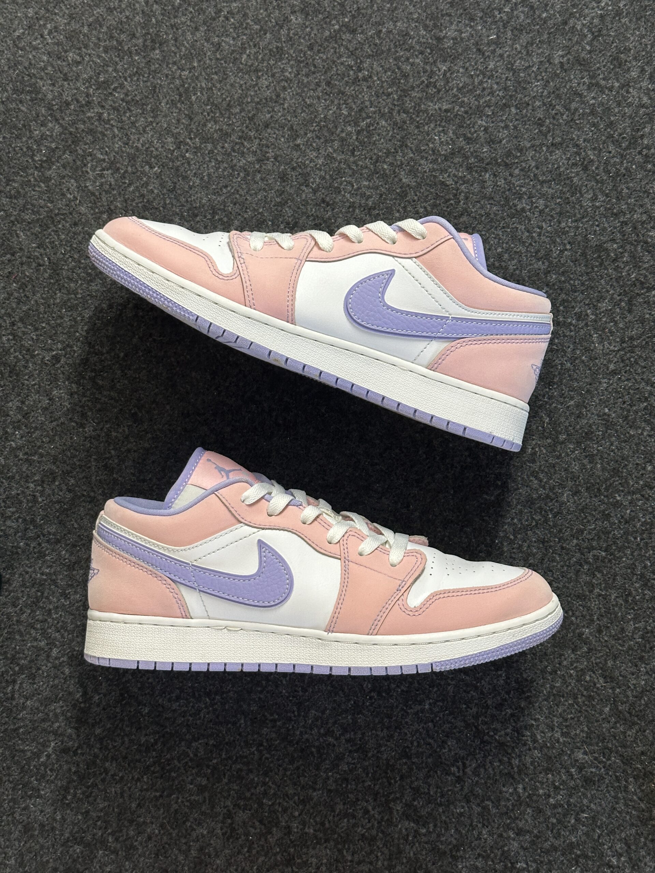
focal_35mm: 48
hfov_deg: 30.3
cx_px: 328
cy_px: 436
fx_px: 1211
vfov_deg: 39.7
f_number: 1.78
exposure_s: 1/50
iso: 200
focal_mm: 6.86
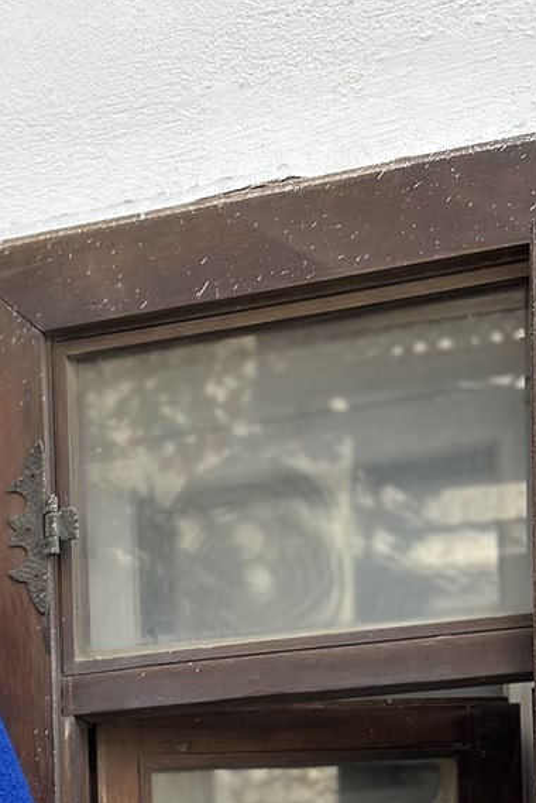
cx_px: -214
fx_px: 1695
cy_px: 977
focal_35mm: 76
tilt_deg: +0.3
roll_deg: +2.4
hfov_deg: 16.7
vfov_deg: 24.1
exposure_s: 1/497
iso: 50
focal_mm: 5.7
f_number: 1.5
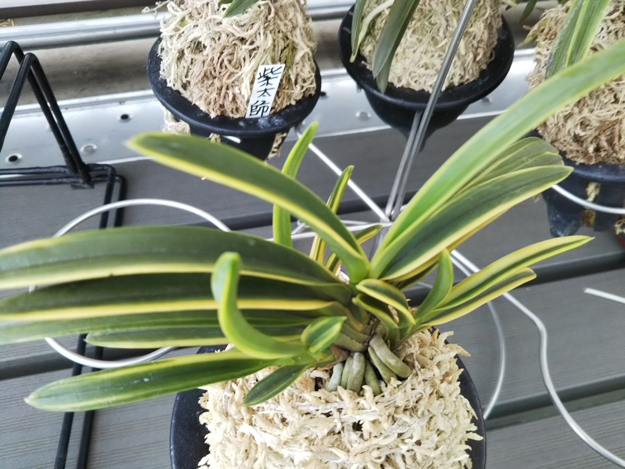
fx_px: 560
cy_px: 228
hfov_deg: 58.3
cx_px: 322
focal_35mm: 31
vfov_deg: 45.4
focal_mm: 4
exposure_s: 1/30
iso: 50
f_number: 2.2
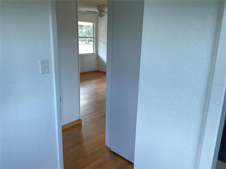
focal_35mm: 29
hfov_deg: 61.7
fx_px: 189
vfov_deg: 48.2
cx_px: 113
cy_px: 84
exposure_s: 1/60
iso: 80
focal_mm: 3
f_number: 1.8
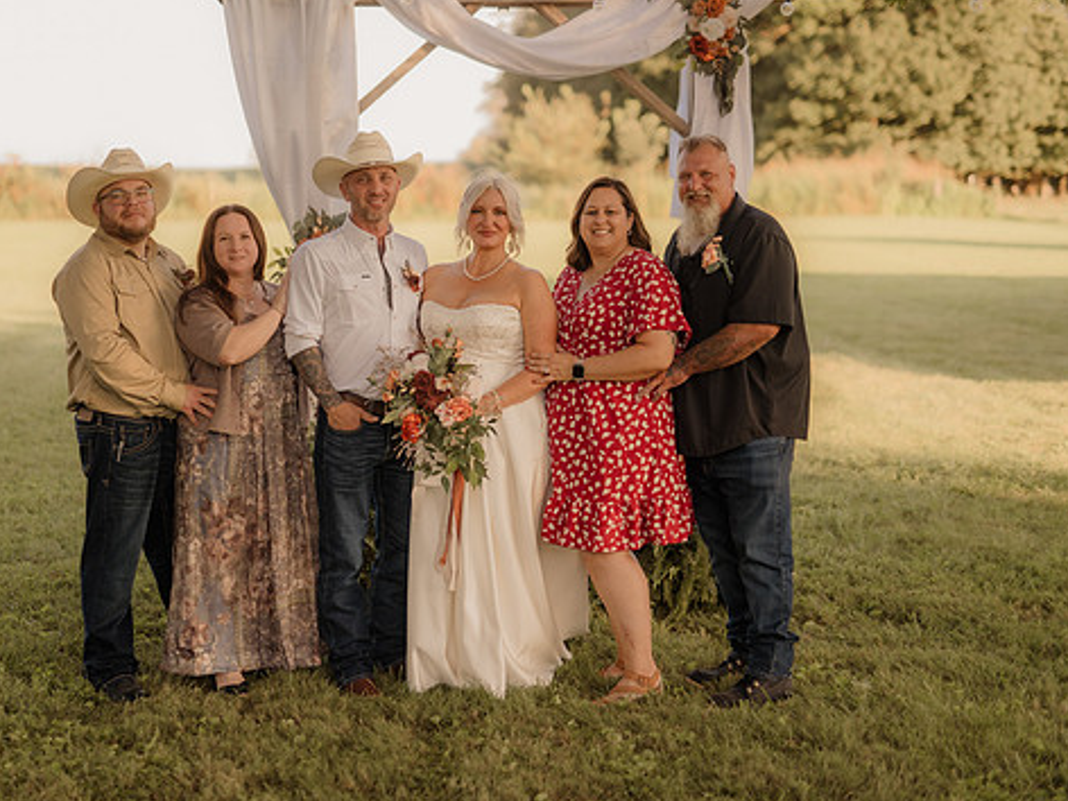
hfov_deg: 31.6
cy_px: 374
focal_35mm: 61
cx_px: 434
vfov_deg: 24.0
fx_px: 1882
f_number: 2.8
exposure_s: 1/640
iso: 200
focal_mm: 50
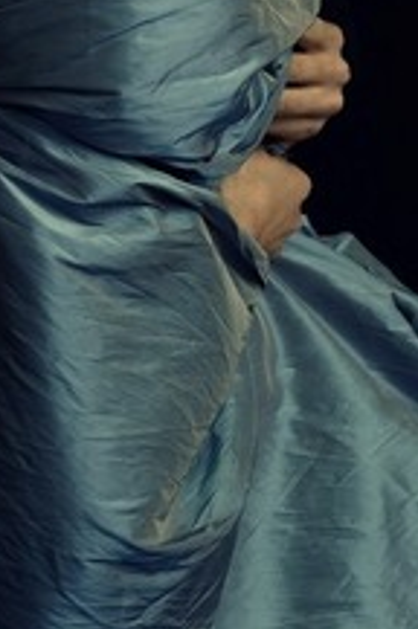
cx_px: 28
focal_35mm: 141
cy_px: 39
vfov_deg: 14.4
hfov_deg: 9.6
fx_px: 2463
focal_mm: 34.3
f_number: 3.6
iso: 800
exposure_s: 1/80
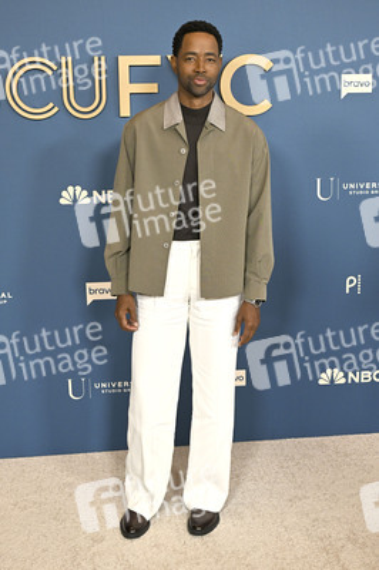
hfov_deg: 31.1
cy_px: 285
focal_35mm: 43
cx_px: 190
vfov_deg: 45.5
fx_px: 680
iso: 2000
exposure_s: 1/320
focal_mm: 43
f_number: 5
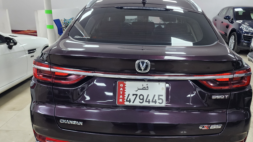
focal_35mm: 32
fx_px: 215
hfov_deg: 60.9
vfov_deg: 36.6
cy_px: 78
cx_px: 138
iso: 250
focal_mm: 6.4
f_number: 1.8
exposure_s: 1/120
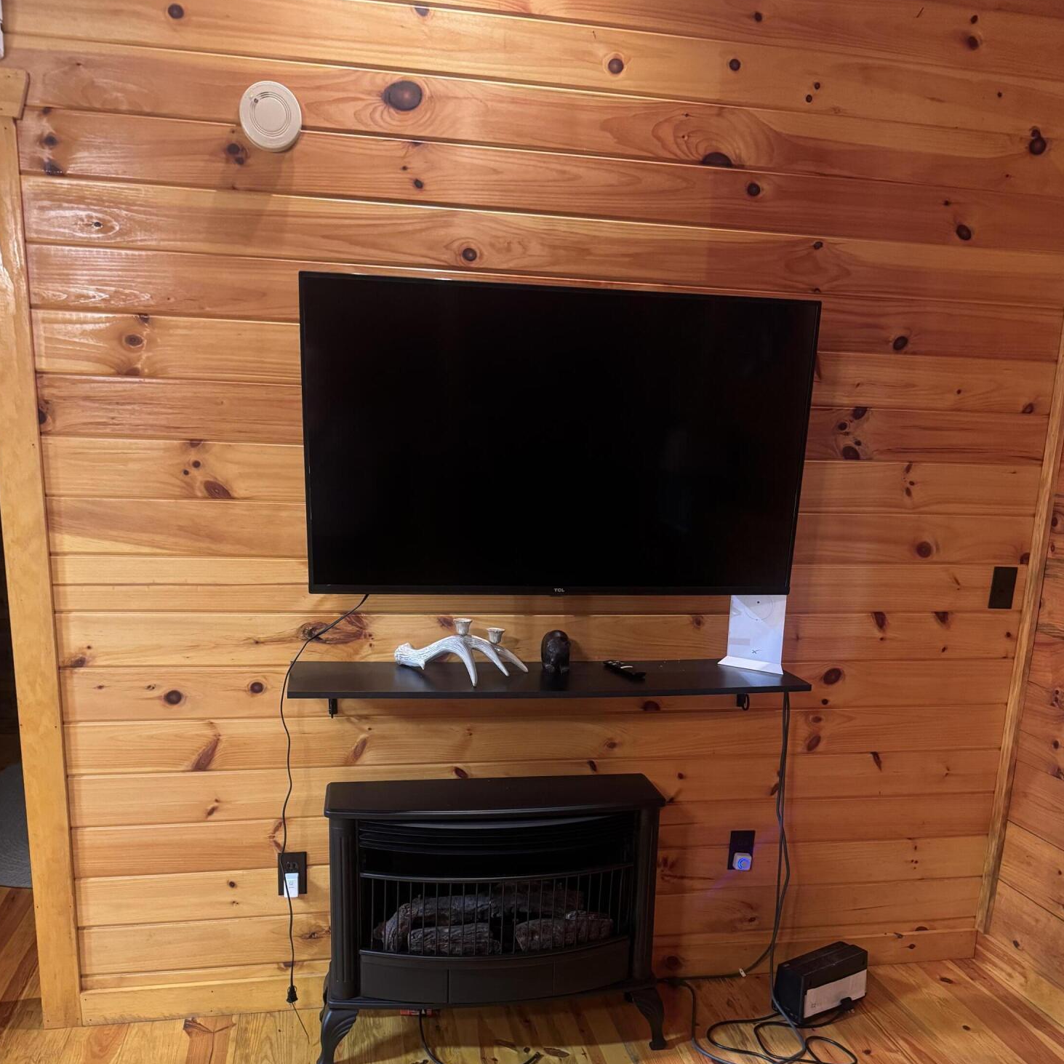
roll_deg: -1.0
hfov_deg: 55.6
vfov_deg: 54.6
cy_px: 705
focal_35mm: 29
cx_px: 539
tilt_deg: -14.2
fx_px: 1008
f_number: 1.78
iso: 640
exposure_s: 1/40
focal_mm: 6.76
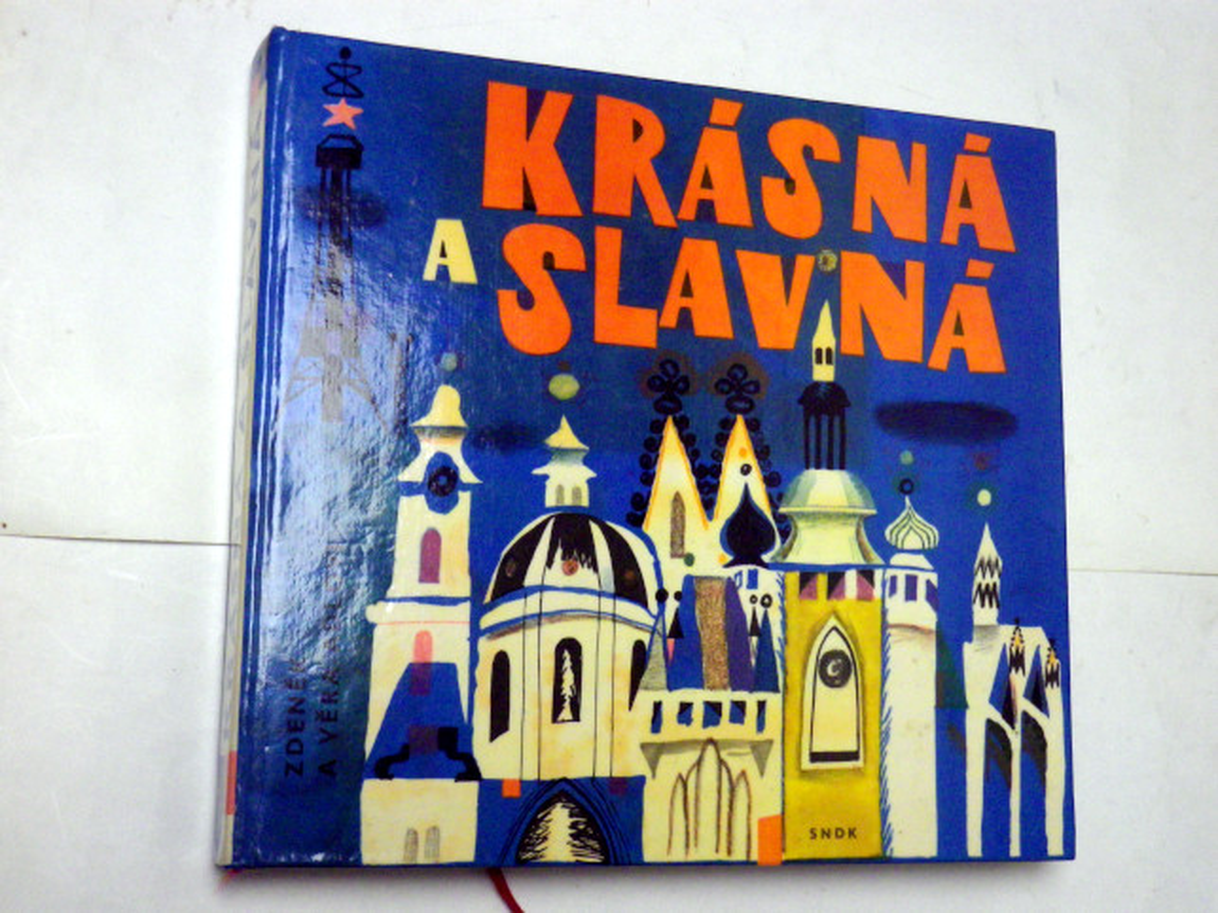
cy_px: 456
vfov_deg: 29.7
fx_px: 1724
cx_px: 609
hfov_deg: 38.9
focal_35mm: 49
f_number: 4.2
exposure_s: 1/60
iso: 500
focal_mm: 8.7
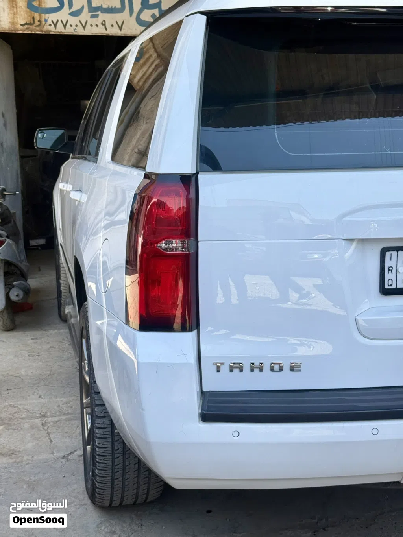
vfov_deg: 39.7
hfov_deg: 30.3
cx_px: 202
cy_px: 268
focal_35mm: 48
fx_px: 745
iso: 64
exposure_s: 1/1055
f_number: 1.78
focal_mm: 6.76
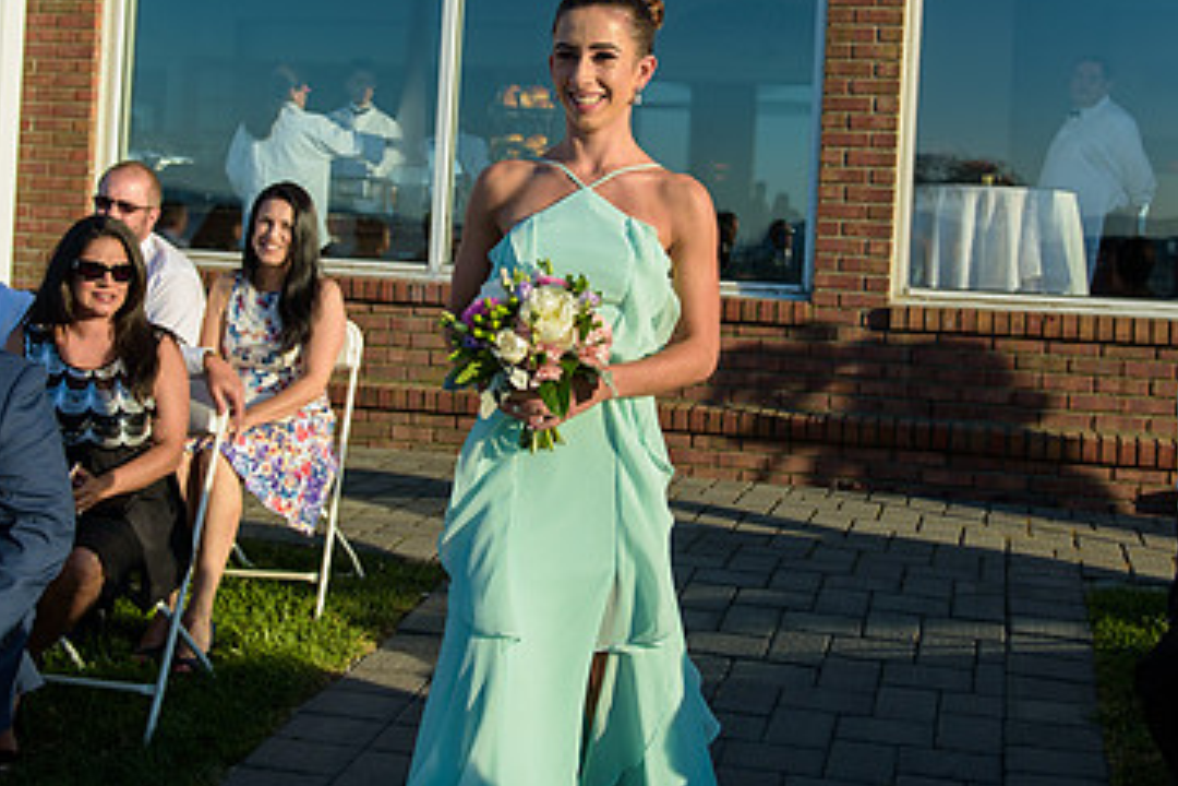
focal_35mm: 50
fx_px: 1636
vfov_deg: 26.7
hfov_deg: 39.6
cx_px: 592
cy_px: 218
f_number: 3.2
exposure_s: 1/1600
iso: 200
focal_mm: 31
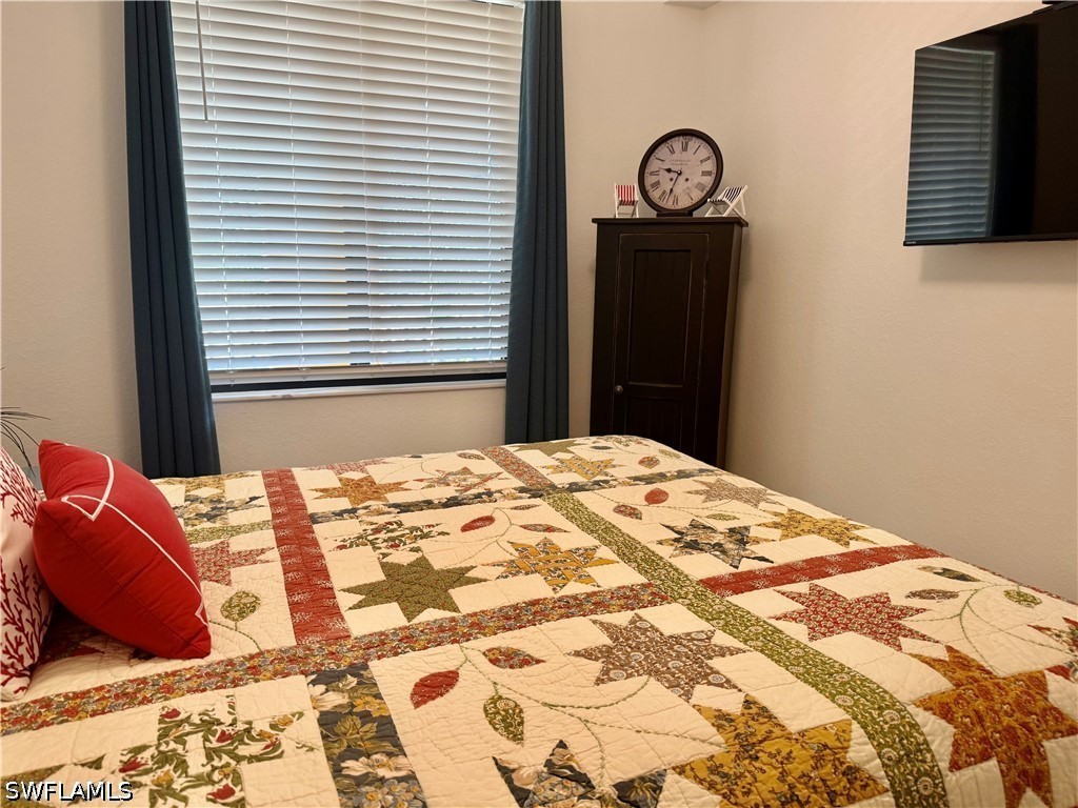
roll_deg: -0.7
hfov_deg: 71.6
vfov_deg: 56.8
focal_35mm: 24
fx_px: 747
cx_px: 539
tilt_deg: -9.6
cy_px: 404
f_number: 1.78
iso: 125
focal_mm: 6.76
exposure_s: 1/60
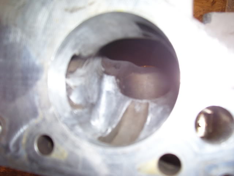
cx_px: 117
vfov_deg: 41.8
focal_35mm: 34
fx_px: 230
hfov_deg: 54.0
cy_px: 88
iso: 125
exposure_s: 1/60
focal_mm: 5.6
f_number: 2.7
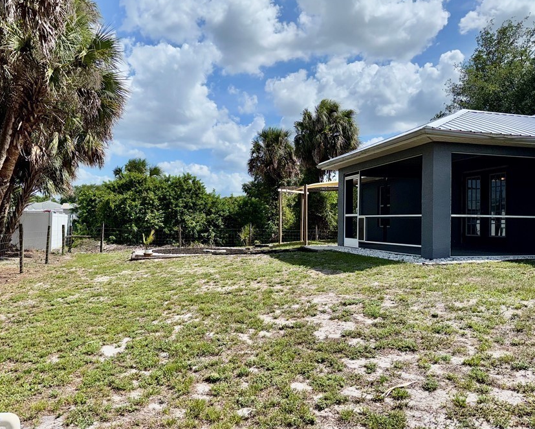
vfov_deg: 50.0
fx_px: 459
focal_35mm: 29
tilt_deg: -0.1
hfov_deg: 60.4
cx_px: 254
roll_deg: -0.9
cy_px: 211
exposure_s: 1/10417
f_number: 1.78
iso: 50
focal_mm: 6.76
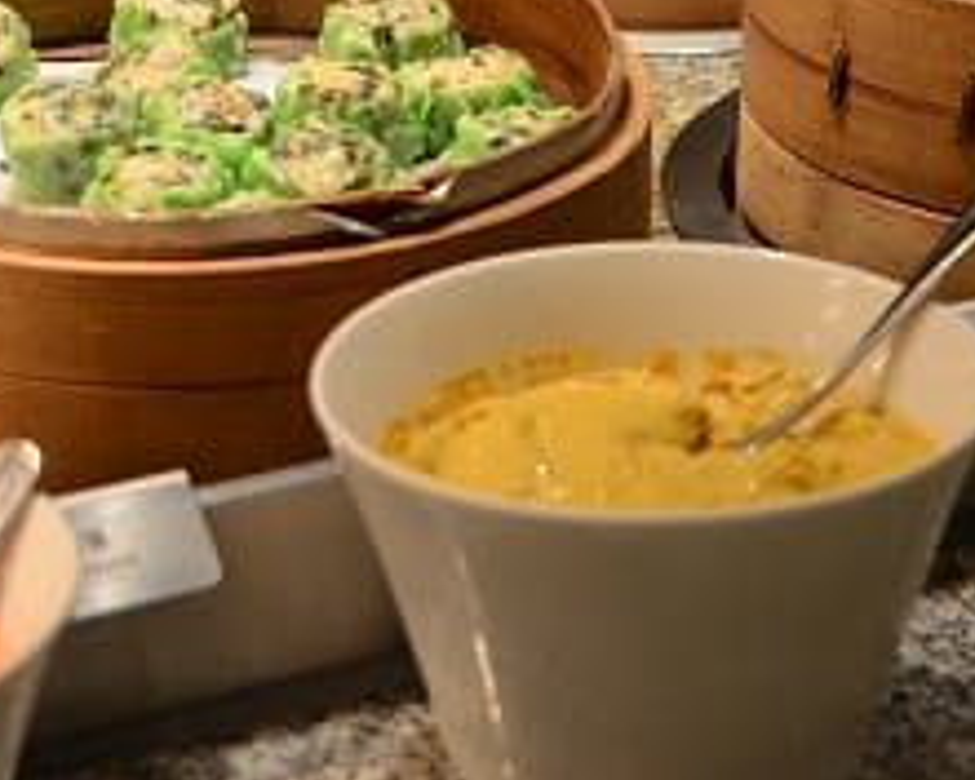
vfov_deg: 11.3
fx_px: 3924
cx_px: 607
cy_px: 18
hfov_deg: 14.1
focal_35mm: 136
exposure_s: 1/80
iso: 800
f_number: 4.5
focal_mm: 38
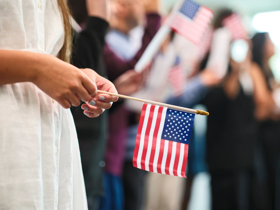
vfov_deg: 23.3
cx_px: 140
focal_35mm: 63
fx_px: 510
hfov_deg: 30.7
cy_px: 105
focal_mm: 80
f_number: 2
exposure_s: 1/160
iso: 1000
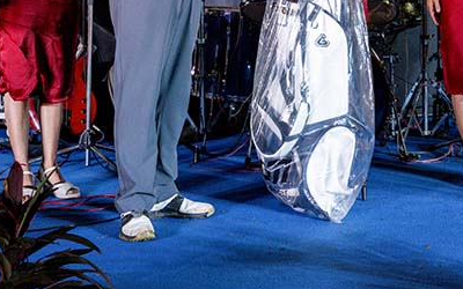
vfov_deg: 13.7
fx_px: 1173
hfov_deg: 22.0
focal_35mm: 93
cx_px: 375
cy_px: -59
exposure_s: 1/200
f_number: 5.6
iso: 2000
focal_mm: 38
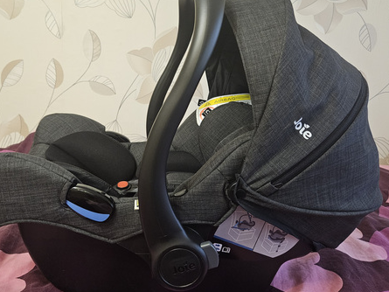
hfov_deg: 57.8
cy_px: 122
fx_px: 348
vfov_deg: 45.3
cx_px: 153
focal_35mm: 31
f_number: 1.8
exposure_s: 1/100
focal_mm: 5.4
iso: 640
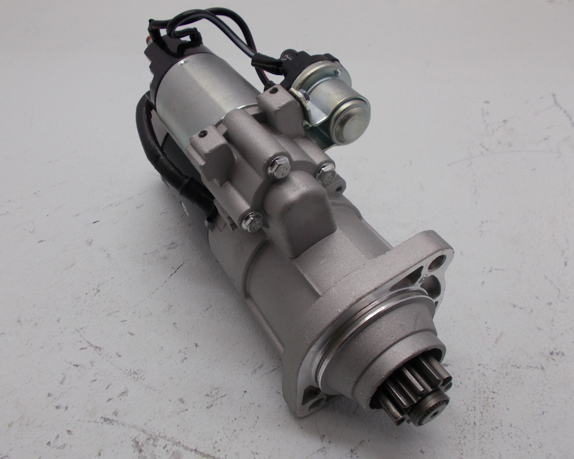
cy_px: 231
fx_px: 476
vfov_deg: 51.5
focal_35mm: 28
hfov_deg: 62.1
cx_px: 261
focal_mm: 4.6
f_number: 3.2
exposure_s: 1/60
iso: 80
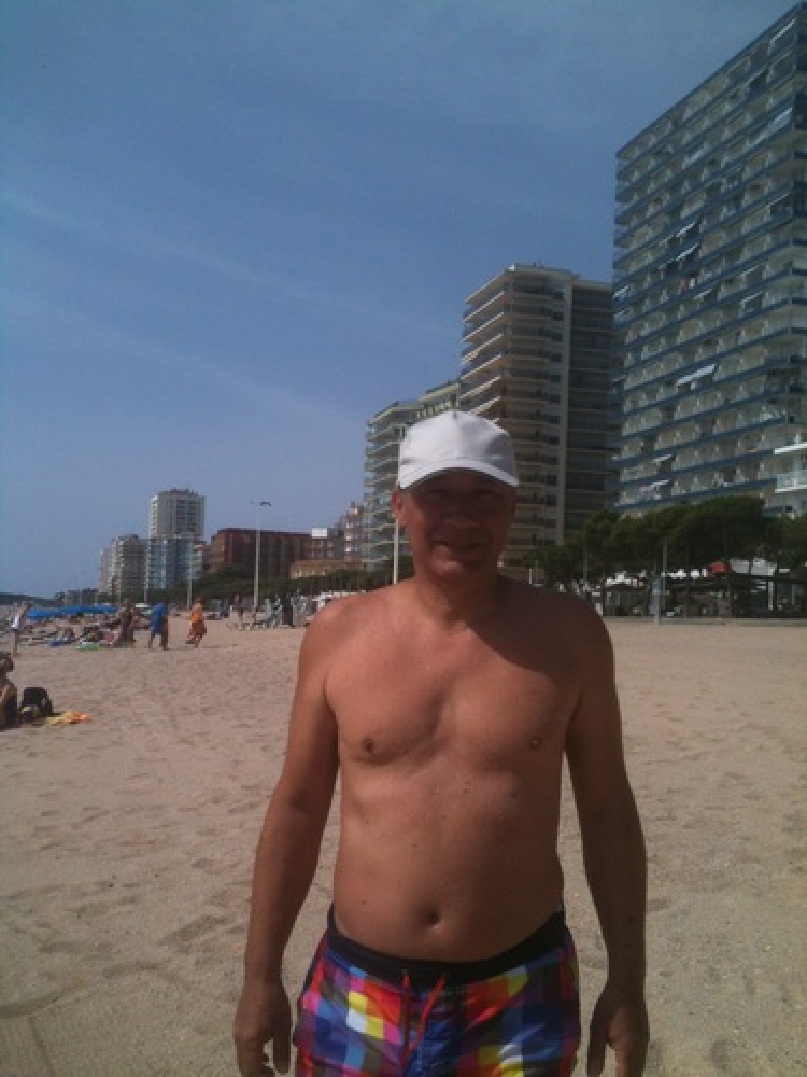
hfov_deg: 40.7
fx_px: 1088
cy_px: 538
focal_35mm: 35
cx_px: 404
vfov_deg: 52.6
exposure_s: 1/2148
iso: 64
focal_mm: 3.85
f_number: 2.8
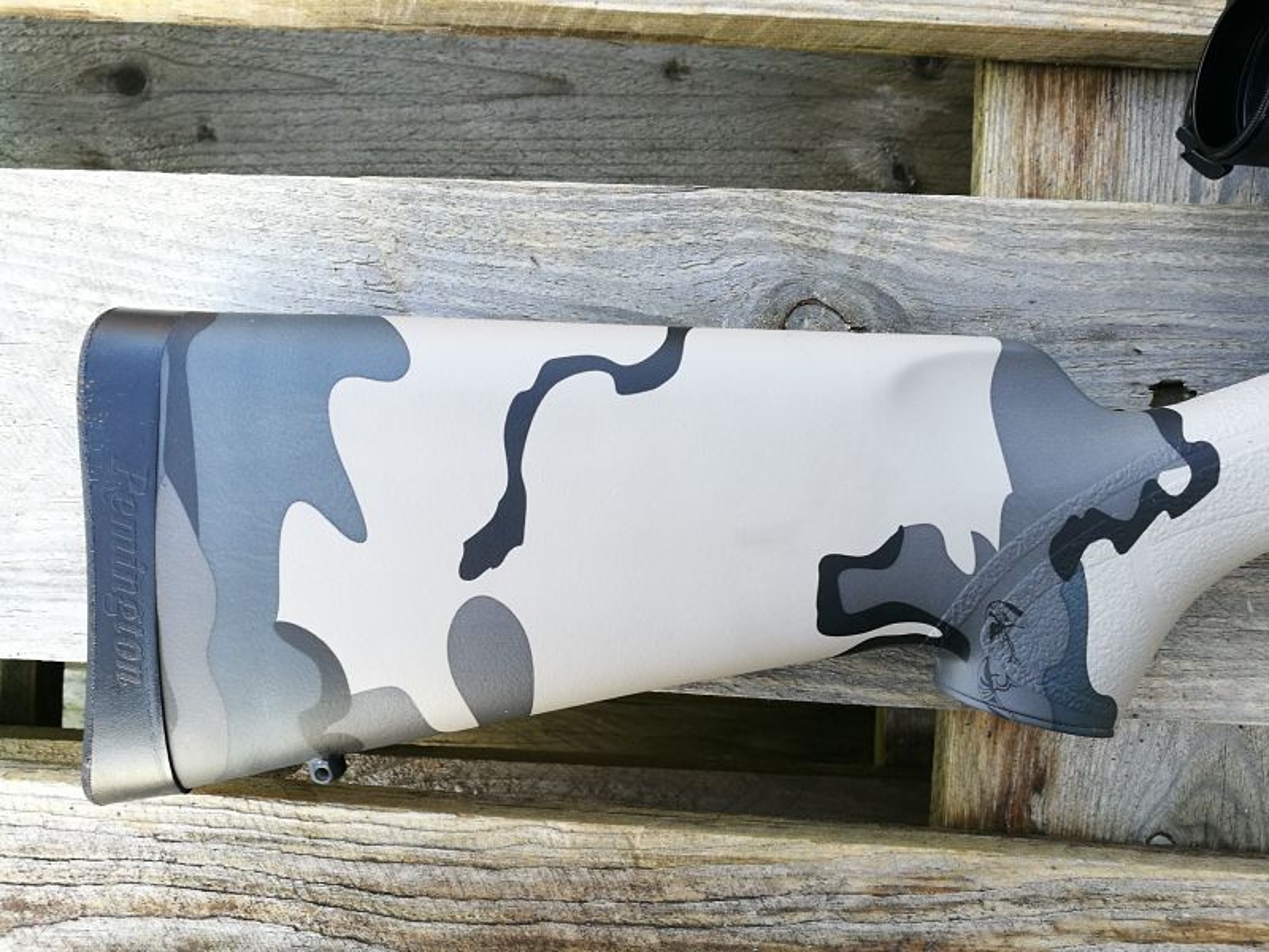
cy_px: 476
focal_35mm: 27
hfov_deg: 65.3
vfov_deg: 51.4
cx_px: 634
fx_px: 990
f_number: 2.2
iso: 80
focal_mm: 4.5
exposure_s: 1/50
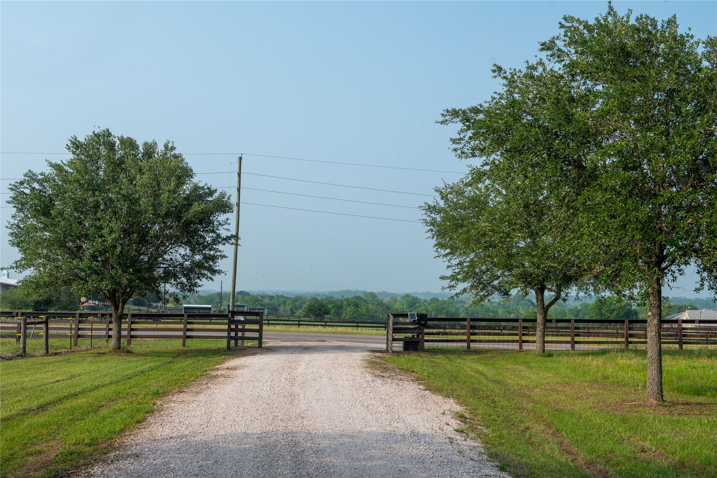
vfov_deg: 28.1
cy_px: 239
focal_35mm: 48
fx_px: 956
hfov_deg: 41.1
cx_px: 358
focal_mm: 32
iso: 100
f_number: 9
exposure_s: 1/250
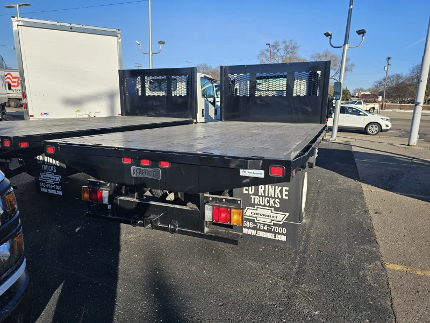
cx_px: 215
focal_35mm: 23
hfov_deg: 73.9
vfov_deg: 58.9
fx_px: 286
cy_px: 162
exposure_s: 1/624
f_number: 1.7
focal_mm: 6.3
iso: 10
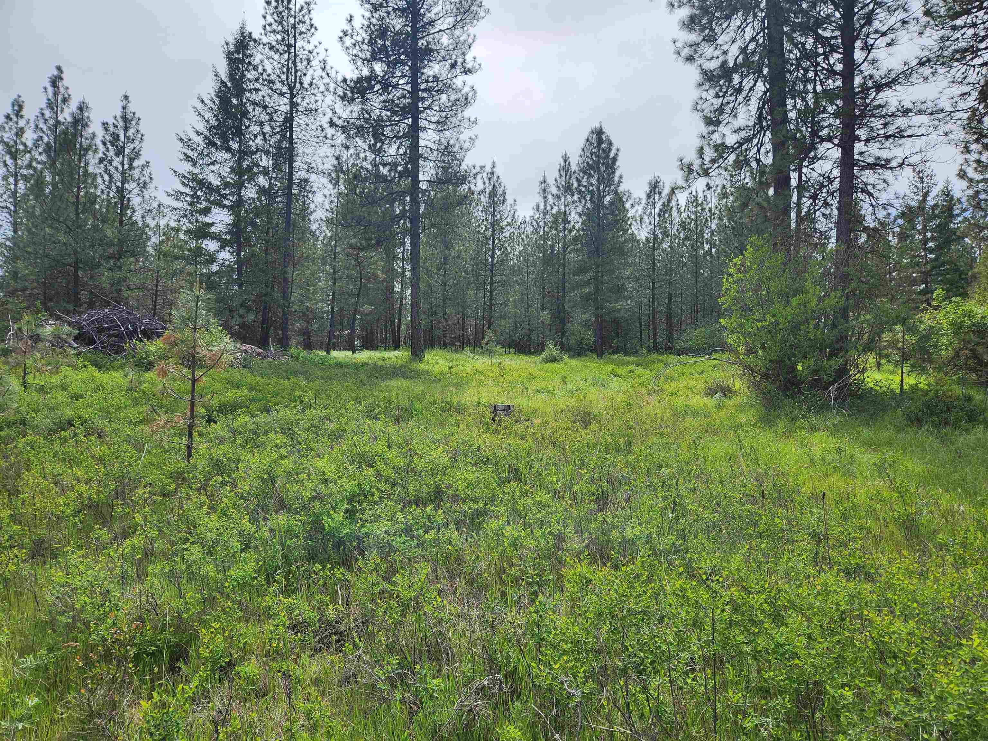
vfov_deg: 58.9
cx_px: 494
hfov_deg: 73.9
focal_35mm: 23
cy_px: 370
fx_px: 656
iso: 20
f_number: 1.8
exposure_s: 1/1889
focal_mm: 5.4
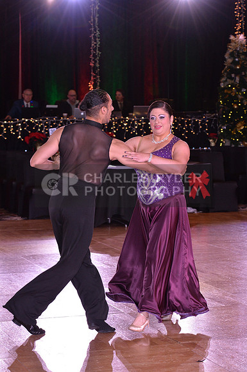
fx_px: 1135
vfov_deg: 18.6
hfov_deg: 12.4
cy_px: 186
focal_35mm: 110
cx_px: 124
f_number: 7.1
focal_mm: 110
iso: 2000
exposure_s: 1/250
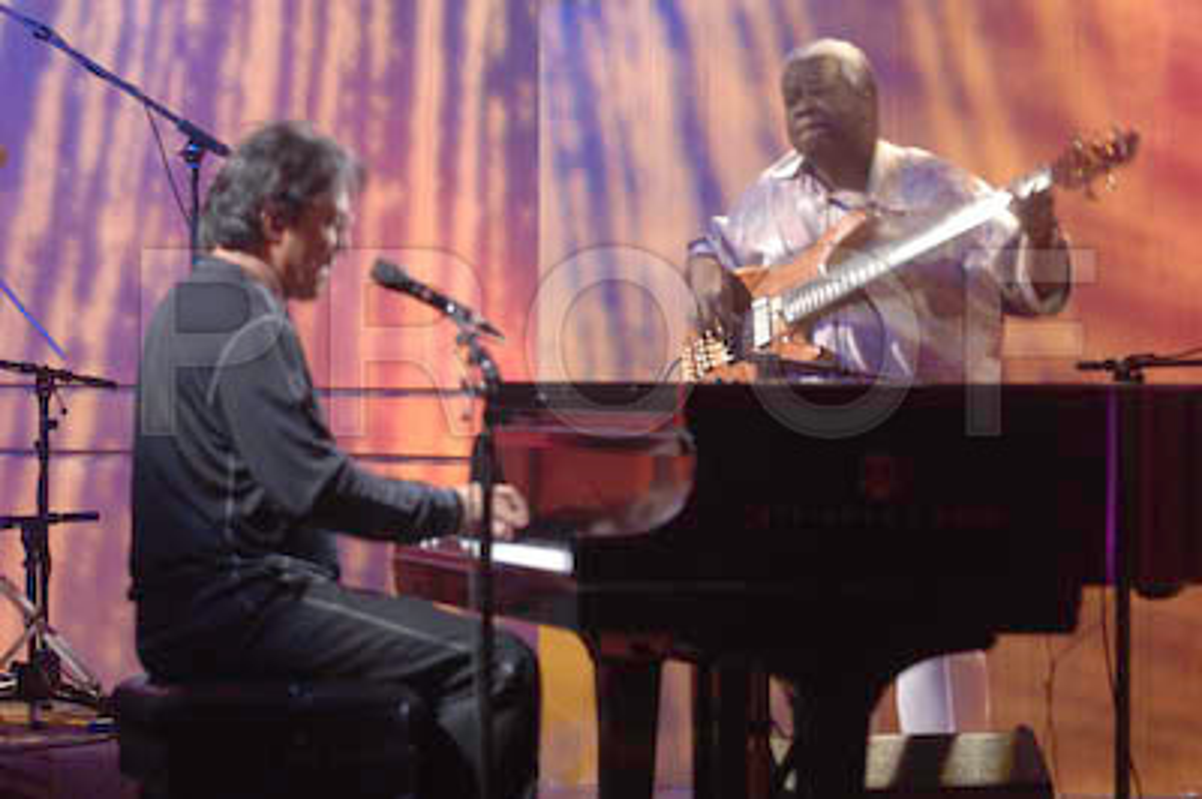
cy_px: 400
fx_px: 5254
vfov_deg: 8.7
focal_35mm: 158
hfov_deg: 13.1
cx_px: 601
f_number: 2.8
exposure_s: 1/40
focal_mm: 105
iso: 800
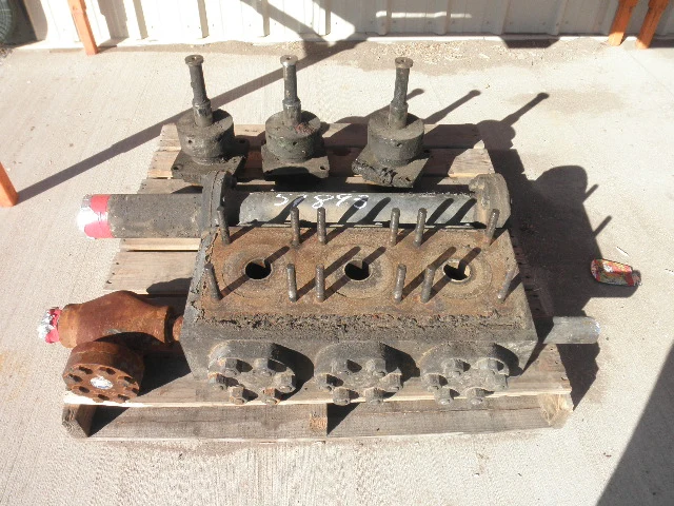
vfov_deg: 49.7
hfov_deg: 63.4
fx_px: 545
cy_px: 253
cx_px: 337
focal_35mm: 28
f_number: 8.5
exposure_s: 1/60
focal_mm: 5
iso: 64
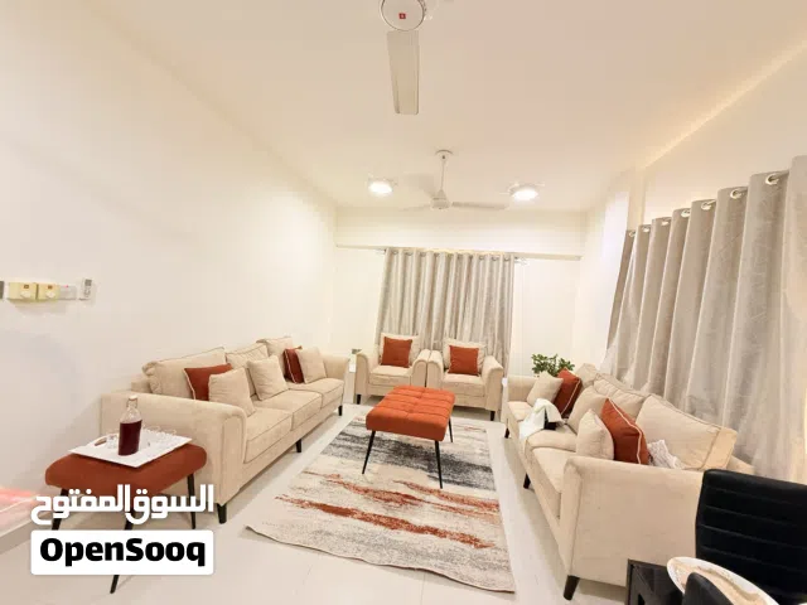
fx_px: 326
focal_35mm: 14
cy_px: 302
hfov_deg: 102.1
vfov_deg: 85.7
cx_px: 404
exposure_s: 1/50
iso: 250
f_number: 2.2
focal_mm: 2.22
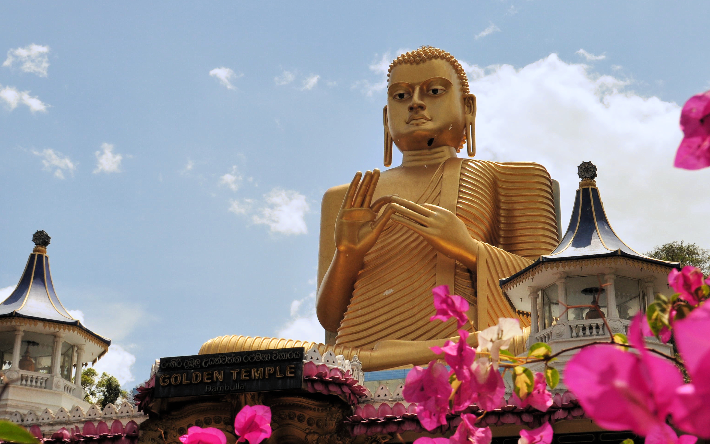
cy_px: 265
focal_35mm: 62
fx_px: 1194
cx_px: 345
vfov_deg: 21.0
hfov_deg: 33.1
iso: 200
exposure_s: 1/500
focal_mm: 29
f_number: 11
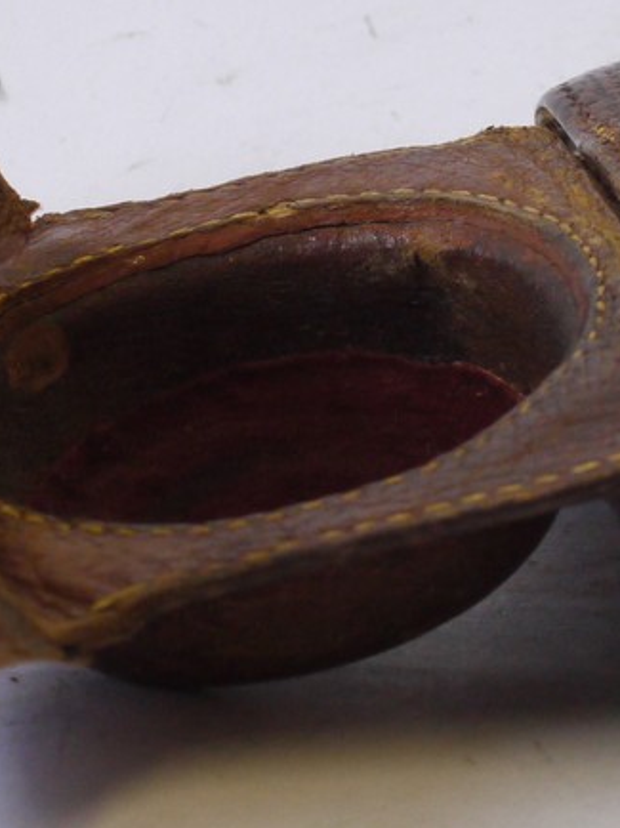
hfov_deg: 8.9
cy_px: 214
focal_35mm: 166
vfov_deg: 11.9
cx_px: 620
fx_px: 3968
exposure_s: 1/100
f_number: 8
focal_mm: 30
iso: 800
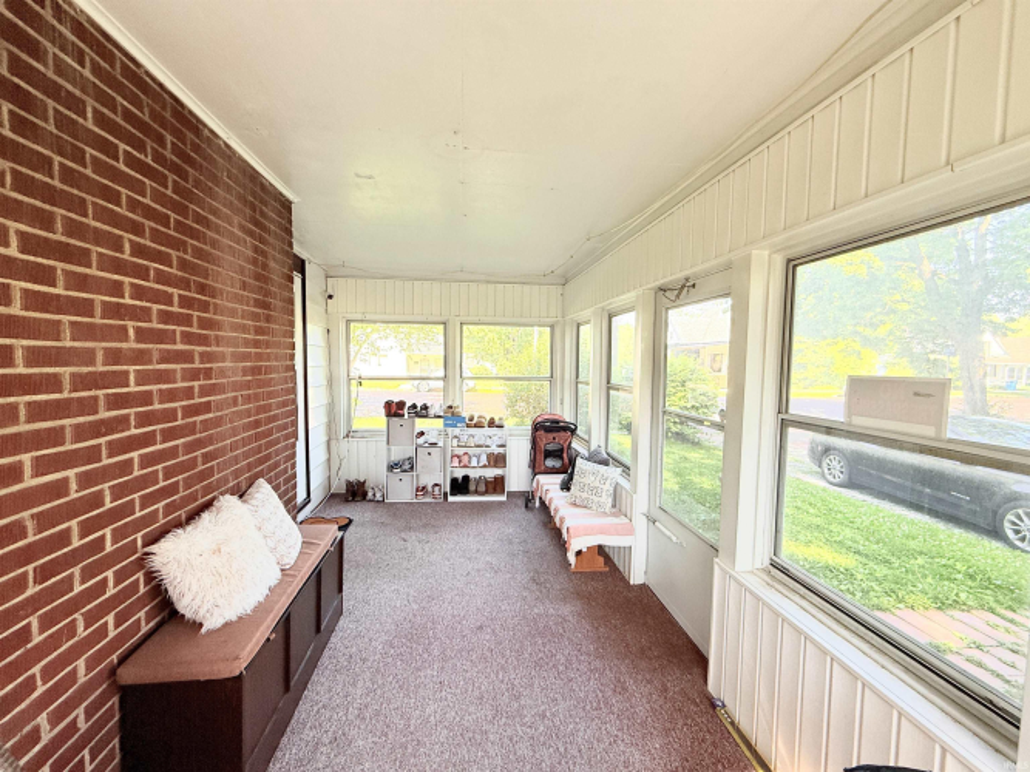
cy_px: 386
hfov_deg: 102.1
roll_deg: -1.0
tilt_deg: -3.5
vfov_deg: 85.7
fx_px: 416
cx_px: 515
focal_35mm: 14
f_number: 2.2
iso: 80
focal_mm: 2.22
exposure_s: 1/99
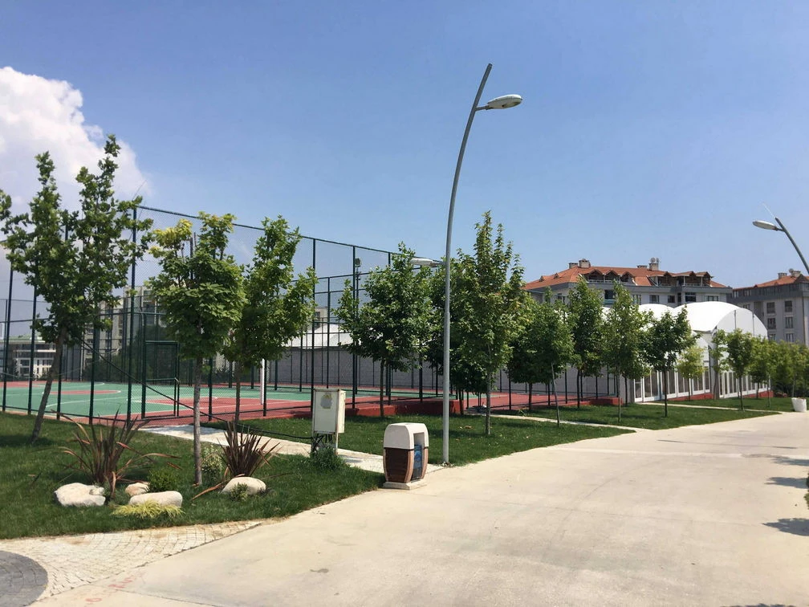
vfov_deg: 48.2
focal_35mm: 29
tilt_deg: +5.9
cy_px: 304
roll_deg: -0.6
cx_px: 404
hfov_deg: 61.7
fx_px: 678
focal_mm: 4.15
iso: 25
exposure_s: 1/1972
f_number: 2.2
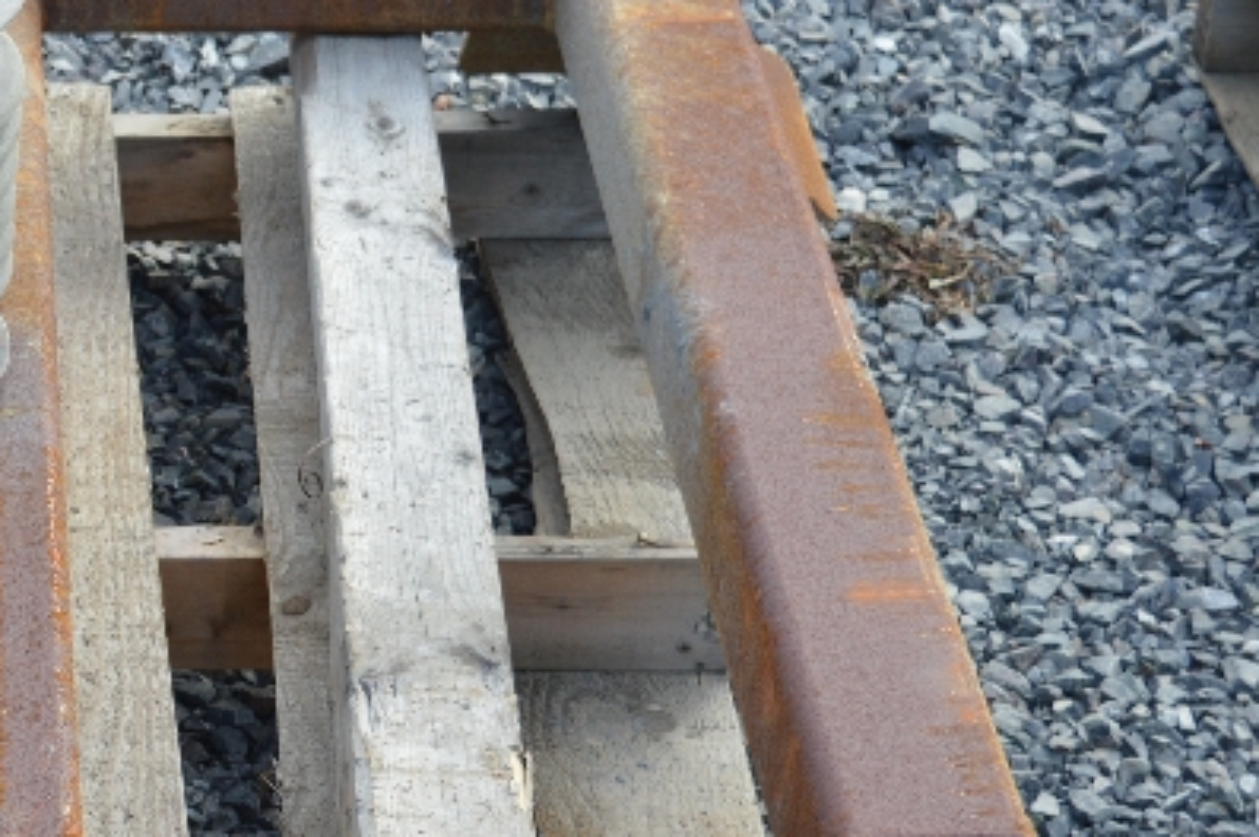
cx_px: -117
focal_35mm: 117
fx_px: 4097
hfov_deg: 16.9
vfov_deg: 11.6
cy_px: 696
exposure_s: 1/125
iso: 220
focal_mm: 31
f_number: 5.6
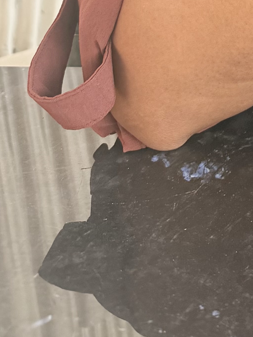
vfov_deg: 15.8
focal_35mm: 101
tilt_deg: -7.4
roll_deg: -1.1
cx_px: 500
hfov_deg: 12.8
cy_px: -315
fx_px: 984
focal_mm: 6.76
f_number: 1.78
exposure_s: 1/243
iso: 160
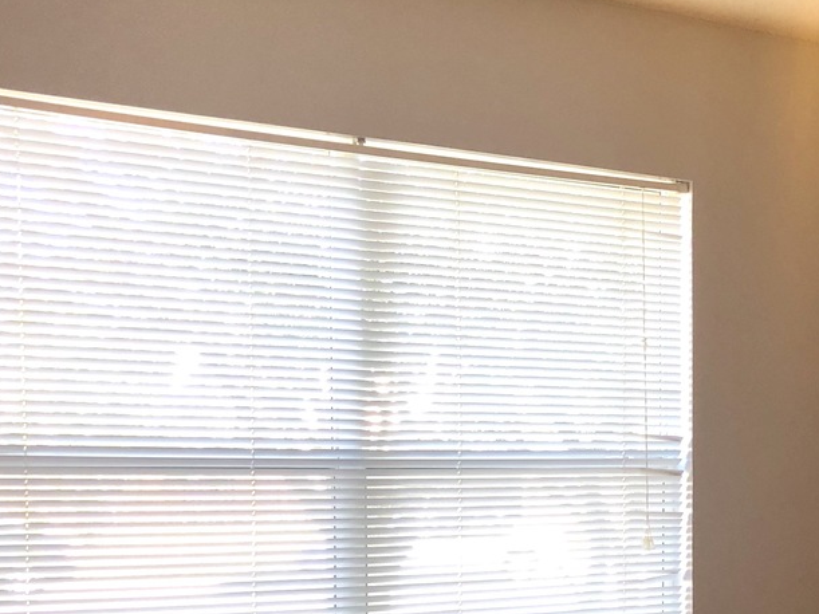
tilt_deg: -2.3
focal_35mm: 66
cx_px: 784
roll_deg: +0.7
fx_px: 1561
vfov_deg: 21.8
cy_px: 538
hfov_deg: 27.9
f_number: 1.8
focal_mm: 4
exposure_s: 1/24
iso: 32
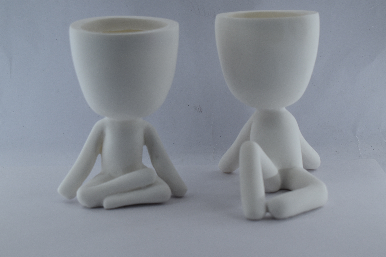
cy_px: 128
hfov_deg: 29.2
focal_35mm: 69
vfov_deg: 19.7
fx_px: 740
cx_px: 193
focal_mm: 46
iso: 200
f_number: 7.1
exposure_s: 1/250
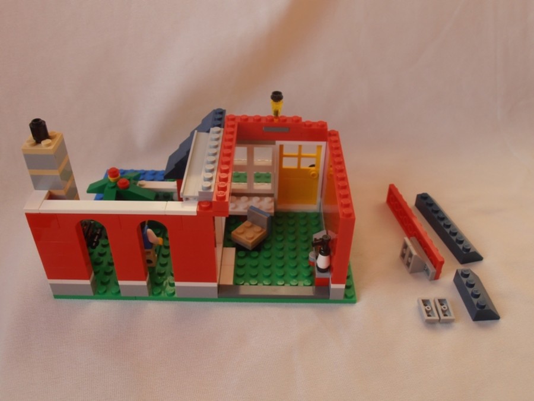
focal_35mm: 37
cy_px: 200
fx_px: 571
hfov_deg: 50.1
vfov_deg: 38.7
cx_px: 267
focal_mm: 6.61
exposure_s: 1/60
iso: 80
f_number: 3.9
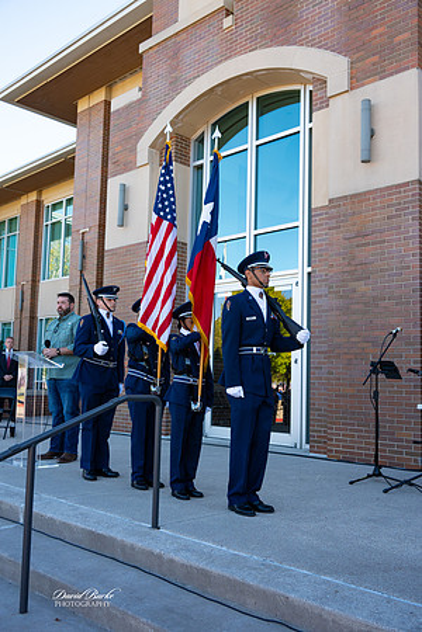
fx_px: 607
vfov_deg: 55.1
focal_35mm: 34
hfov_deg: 38.4
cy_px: 316
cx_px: 211
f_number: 5.6
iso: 800
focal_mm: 34.5
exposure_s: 1/500
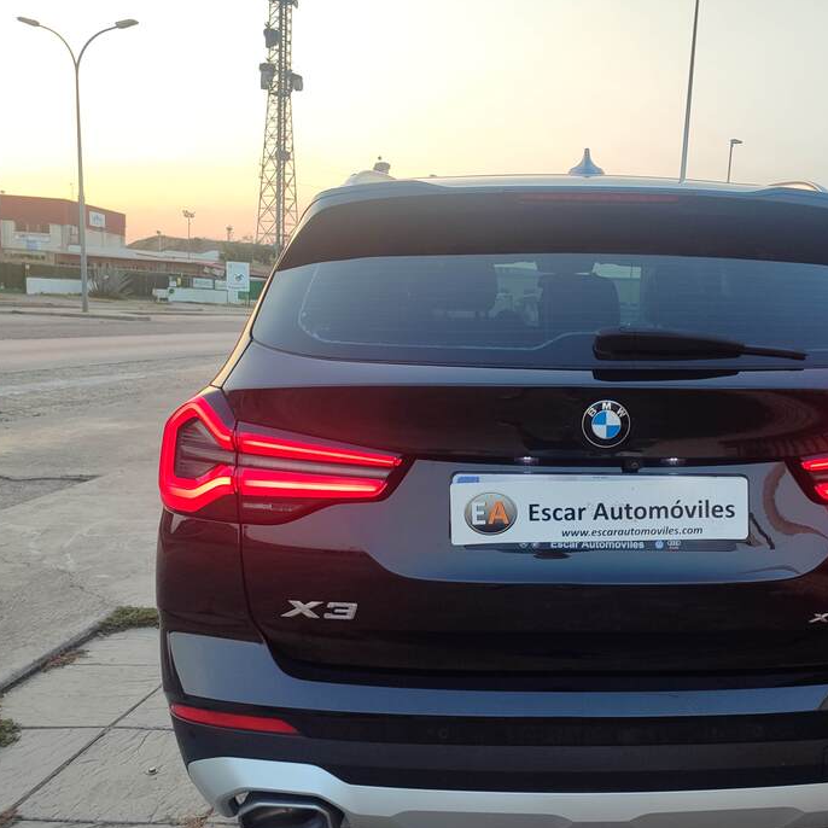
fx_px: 893
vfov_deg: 49.7
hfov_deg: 48.5
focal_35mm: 33
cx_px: 582
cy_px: 456
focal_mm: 5.95
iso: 58
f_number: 1.89
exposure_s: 1/50
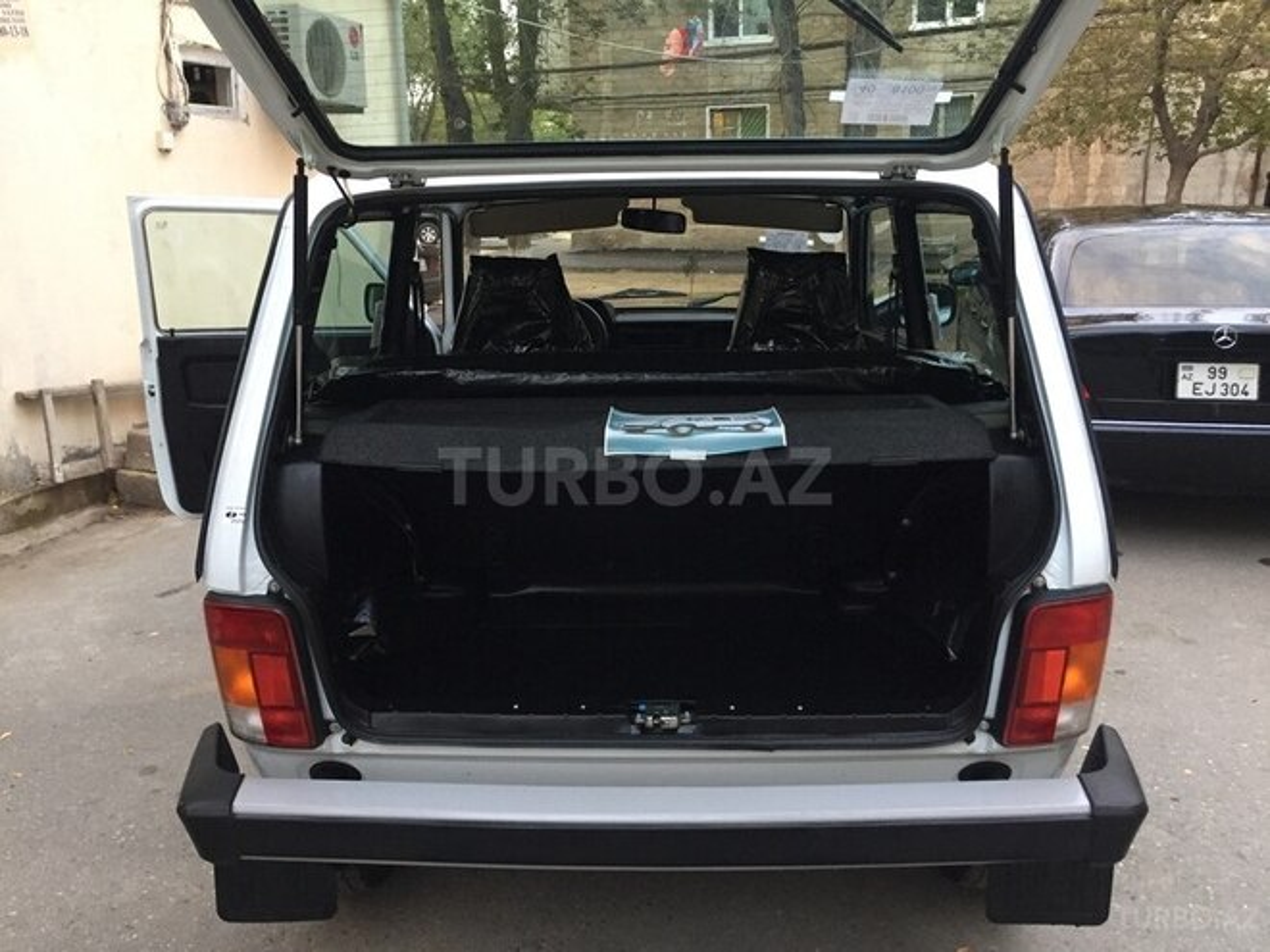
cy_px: 476
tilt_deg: -15.6
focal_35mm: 29
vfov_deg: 48.2
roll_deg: +0.4
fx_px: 1064
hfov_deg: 61.7
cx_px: 635
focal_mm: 4.15
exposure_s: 1/33
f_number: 2.2
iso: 200
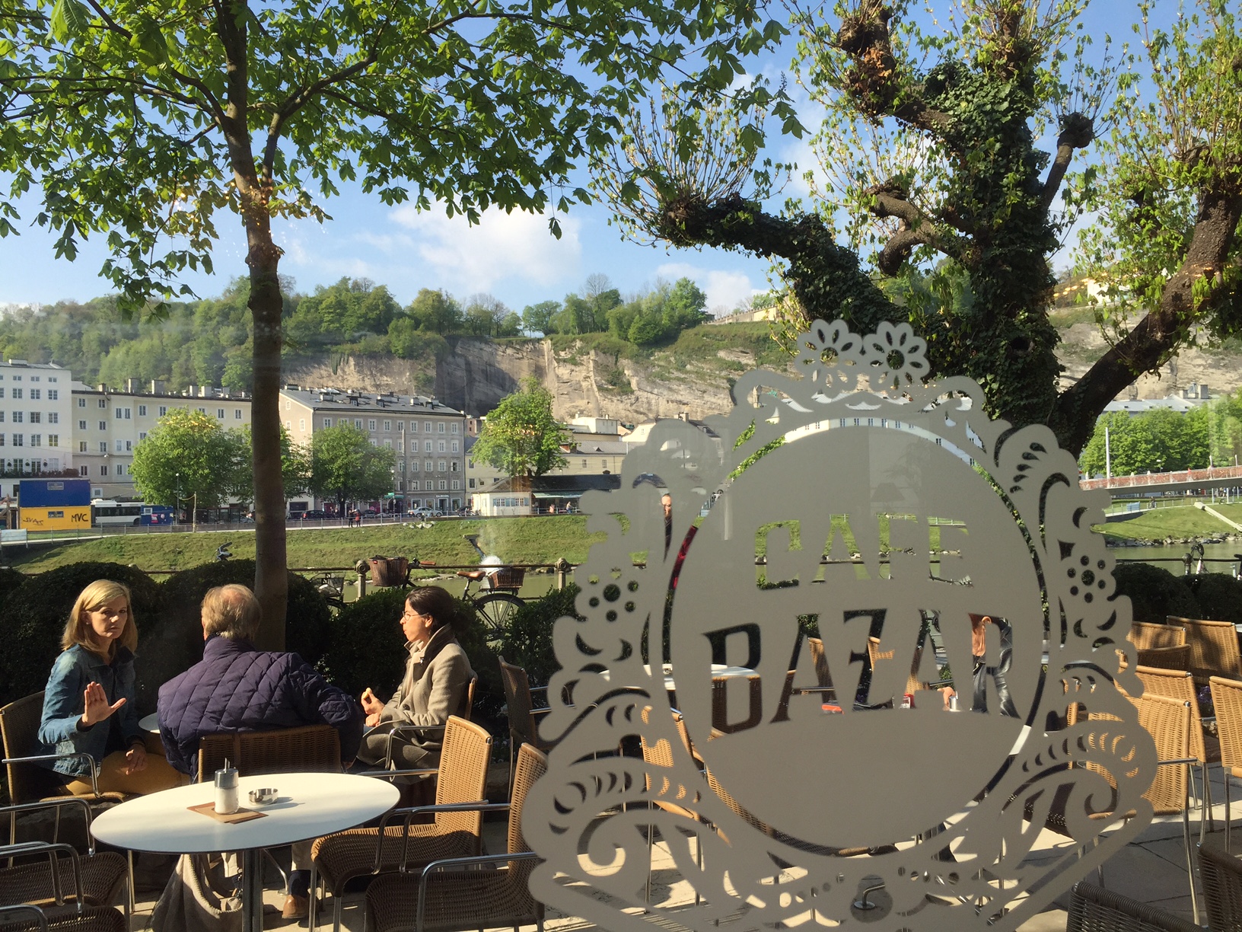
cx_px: 621
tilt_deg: +1.7
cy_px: 466
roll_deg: +1.0
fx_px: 1041
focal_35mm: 29
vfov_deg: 48.2
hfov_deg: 61.7
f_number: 2.2
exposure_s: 1/746
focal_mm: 4.15
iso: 32
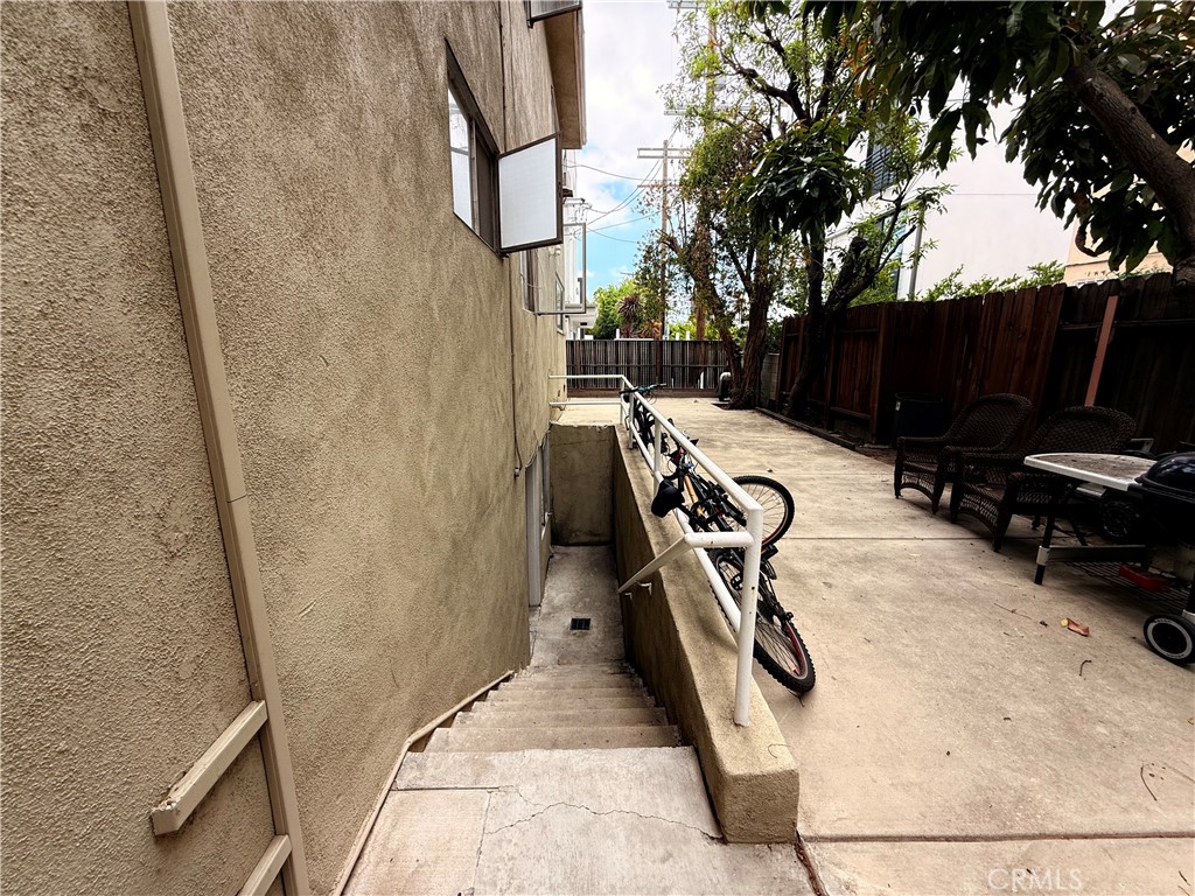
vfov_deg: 85.7
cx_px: 598
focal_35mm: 14
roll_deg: -0.8
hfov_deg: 102.1
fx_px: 483
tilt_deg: -12.1
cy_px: 448
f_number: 2.2
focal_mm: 2.22
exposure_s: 1/395
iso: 50
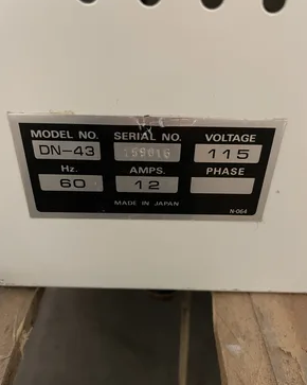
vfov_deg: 62.2
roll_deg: -2.6
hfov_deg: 51.5
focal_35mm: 28
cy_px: 203
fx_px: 318
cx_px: 155
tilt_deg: -33.7
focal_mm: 4.2
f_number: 1.6
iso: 800
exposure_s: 1/30
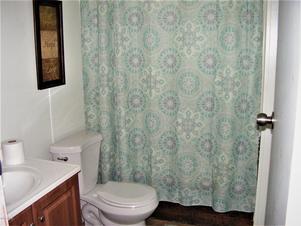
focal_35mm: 36
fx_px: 313
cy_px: 113
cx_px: 150
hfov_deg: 51.4
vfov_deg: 39.7
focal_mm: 6
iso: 200
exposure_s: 1/40
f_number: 3.2
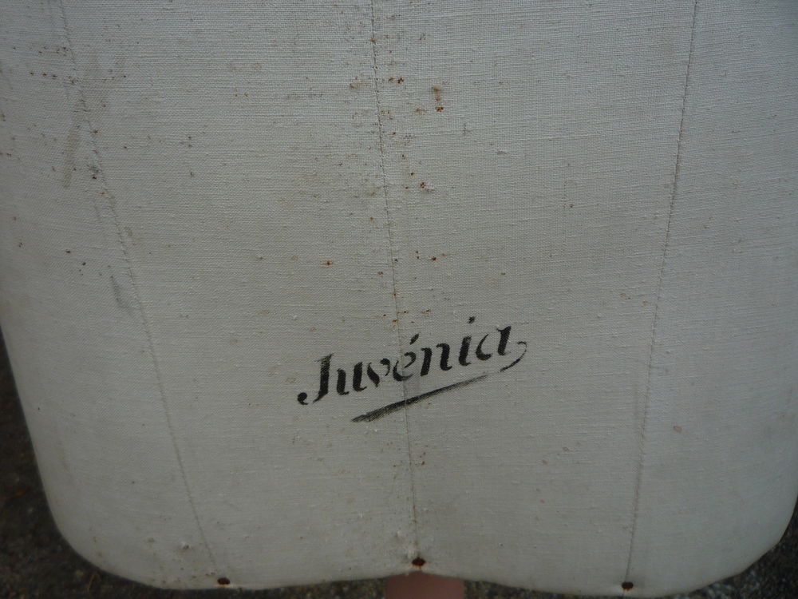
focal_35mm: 30
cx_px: 399
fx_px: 692
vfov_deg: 46.8
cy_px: 300
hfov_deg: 60.0
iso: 100
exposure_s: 1/320
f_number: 4
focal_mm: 5.2
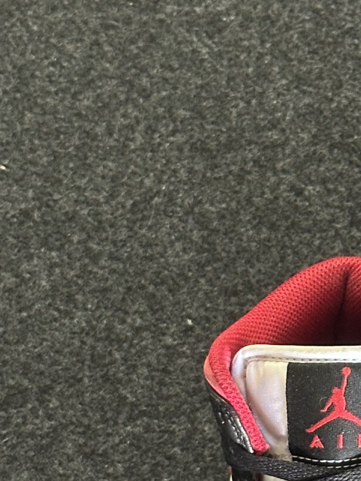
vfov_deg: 13.0
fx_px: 2101
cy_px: 421
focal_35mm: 151
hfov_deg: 9.7
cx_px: 452
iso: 400
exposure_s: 1/33
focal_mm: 6.86
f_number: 1.78
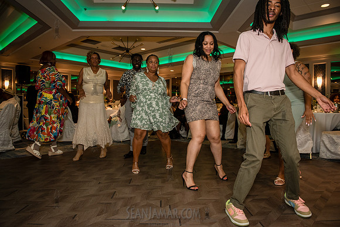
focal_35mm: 24
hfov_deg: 73.7
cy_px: 114
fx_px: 227
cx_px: 170
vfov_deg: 53.2
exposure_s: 1/160
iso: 1600
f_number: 3.5
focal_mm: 24
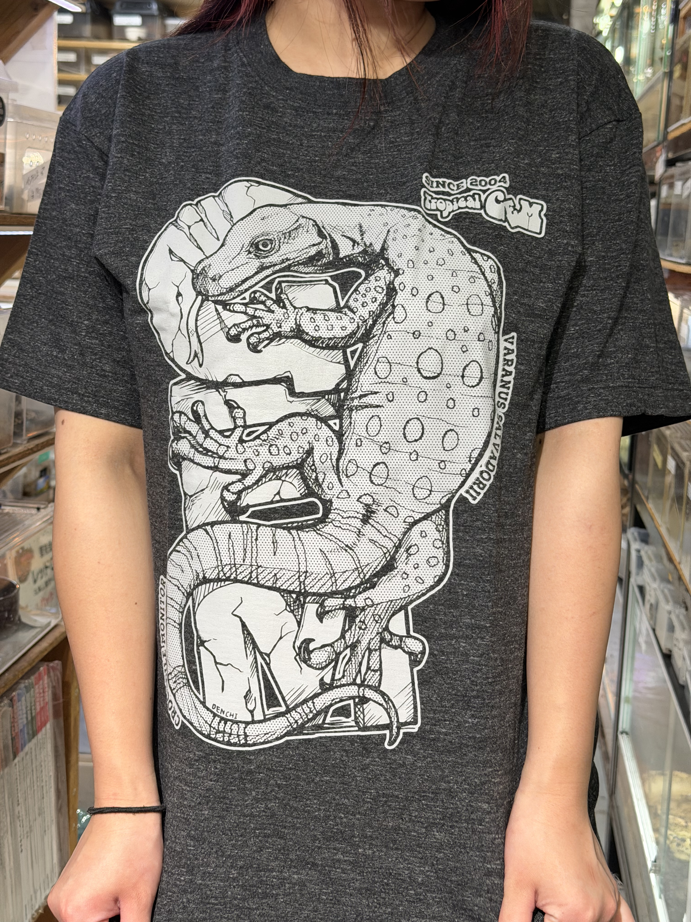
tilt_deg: -11.2
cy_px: 461
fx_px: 1278
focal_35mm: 48
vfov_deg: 39.7
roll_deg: -2.7
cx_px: 346
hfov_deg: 30.3
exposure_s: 1/50
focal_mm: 6.76
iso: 100
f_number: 1.78
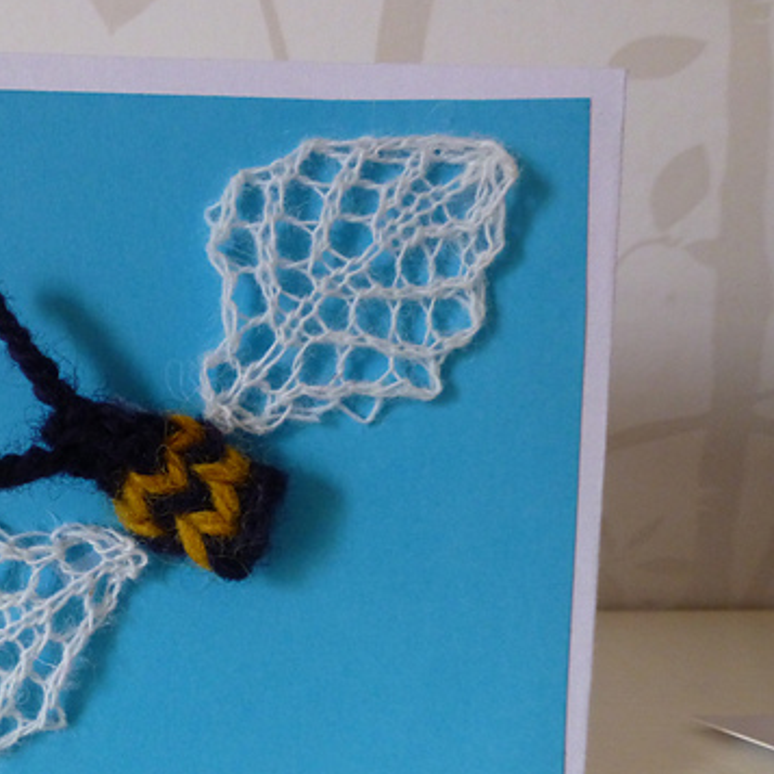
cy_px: 494
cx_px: 150
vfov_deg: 43.4
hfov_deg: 41.9
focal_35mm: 38
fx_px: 961
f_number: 3.3
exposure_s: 1/25
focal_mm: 4.3
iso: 400
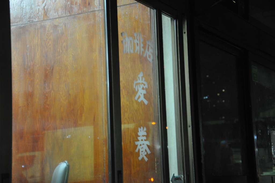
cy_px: 92
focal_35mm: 75
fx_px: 572
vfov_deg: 18.1
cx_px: 138
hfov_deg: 27.0
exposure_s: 1/6
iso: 1600
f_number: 5
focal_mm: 50
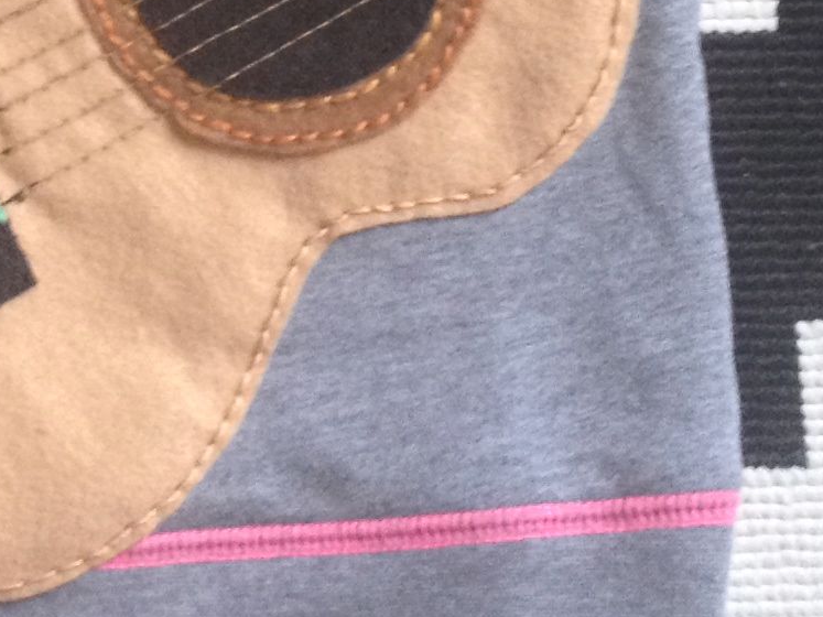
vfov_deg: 9.6
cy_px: -94
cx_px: 75
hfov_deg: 12.8
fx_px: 3637
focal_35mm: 153
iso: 160
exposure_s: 1/20
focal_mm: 4.28
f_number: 2.4
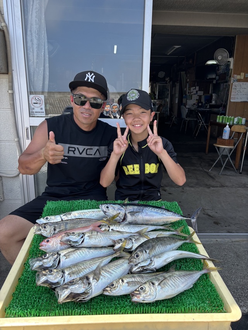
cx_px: 124
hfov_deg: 53.0
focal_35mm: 26
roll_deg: -1.6
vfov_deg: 67.3
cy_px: 165
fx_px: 248
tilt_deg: -15.5
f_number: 1.6
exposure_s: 1/799
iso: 50
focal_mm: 5.96
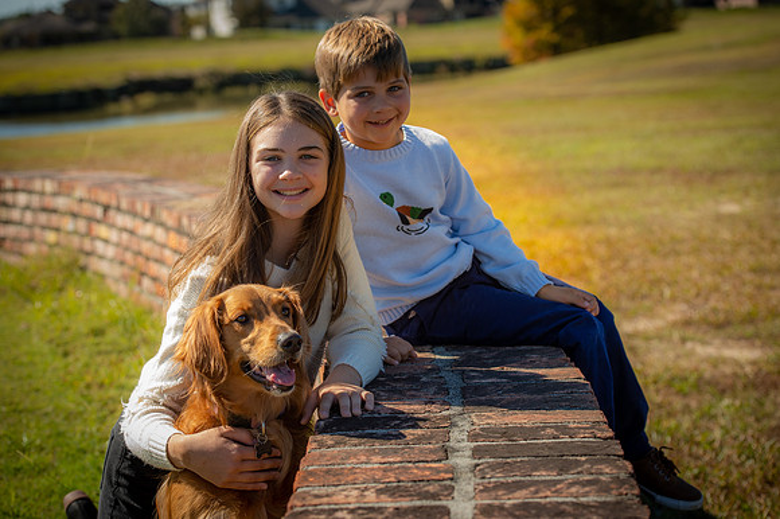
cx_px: 390
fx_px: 1841
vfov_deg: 16.1
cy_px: 260
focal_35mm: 85
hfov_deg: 23.9
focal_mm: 85
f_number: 5
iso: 50
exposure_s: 1/250
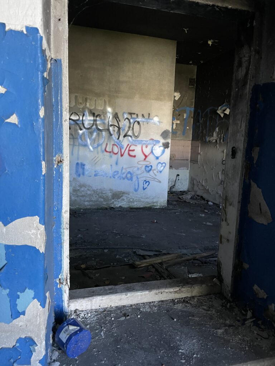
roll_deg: -0.6
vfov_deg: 67.3
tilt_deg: -8.0
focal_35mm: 26
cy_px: 183
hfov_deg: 53.1
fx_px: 275
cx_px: 138
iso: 200
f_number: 1.6
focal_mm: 4.2
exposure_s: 1/60
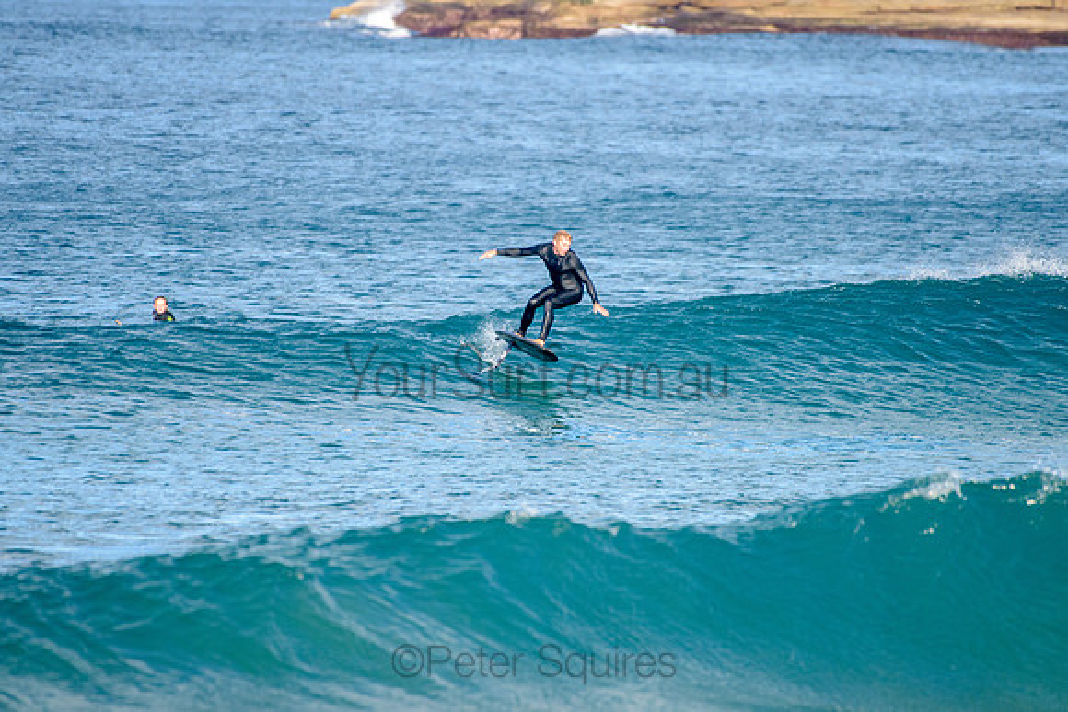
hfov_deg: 3.4
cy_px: 317
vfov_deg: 2.2
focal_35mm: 613
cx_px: 546
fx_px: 18197
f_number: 5.6
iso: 450
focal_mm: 500
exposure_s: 1/2000
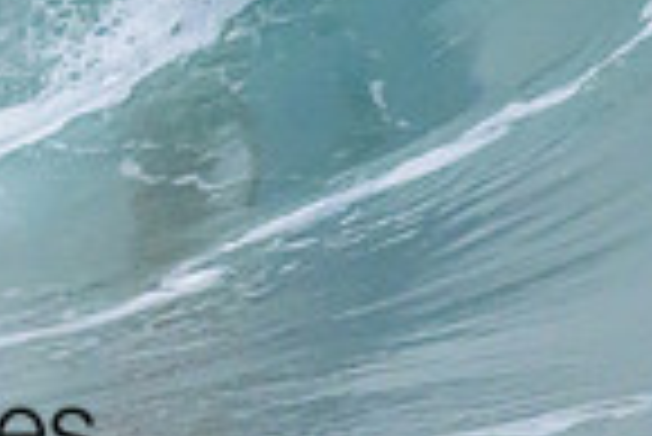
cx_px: 27
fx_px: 79840
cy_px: -166
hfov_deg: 0.5
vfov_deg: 0.3
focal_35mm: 4404
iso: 2500
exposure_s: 1/2000
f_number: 6.3
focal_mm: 800
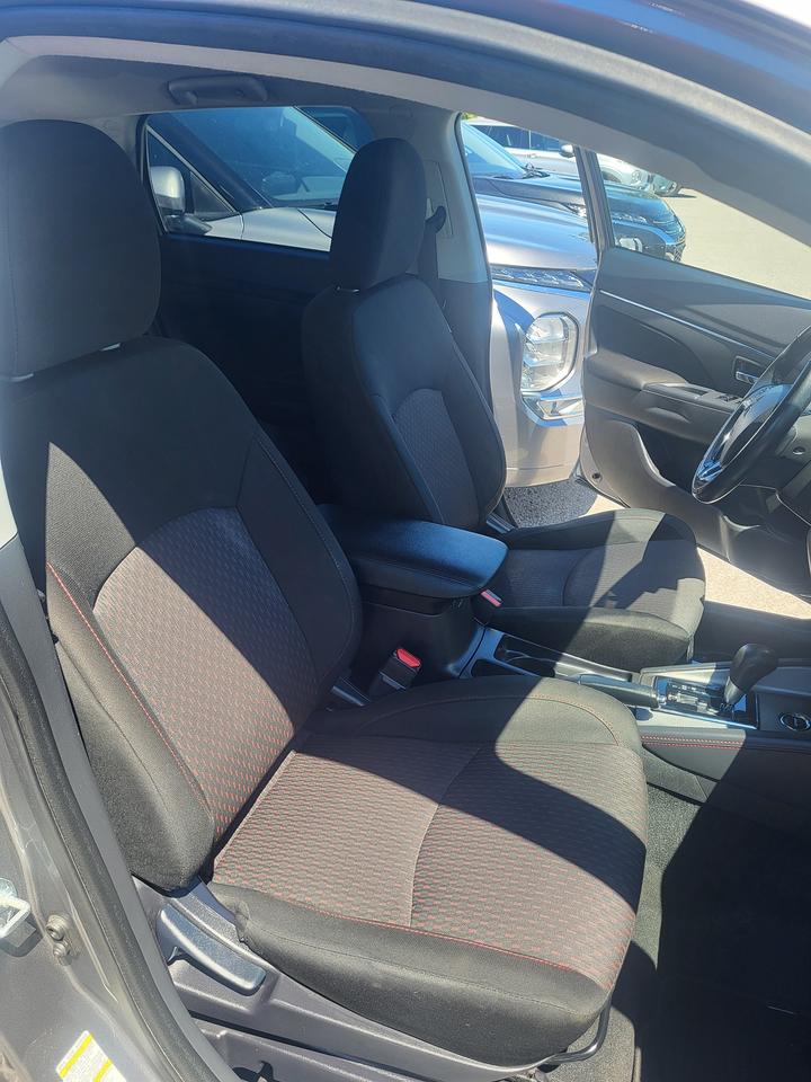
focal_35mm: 26
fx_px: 812
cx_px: 406
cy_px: 541
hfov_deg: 53.1
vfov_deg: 67.3
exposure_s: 1/276
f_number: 1.8
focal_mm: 5.4
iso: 40
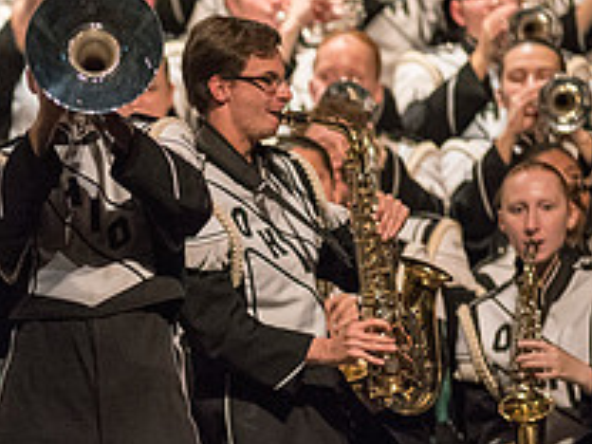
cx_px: -225
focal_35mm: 805
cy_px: 275
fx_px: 13767
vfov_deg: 1.8
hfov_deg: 2.5
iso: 4000
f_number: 2.8
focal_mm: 300
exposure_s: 1/500
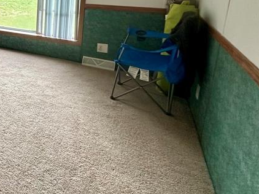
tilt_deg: -11.2
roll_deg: +1.2
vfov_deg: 38.8
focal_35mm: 34
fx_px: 254
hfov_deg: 39.8
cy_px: 18
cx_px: -47
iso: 250
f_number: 2.2
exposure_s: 1/99
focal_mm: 2.22
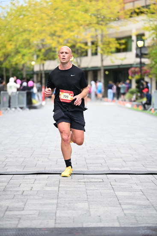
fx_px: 719
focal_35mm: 110
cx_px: 78
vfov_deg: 18.6
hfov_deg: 12.5
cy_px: 118
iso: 1250
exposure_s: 1/1600
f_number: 2.8
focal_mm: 110
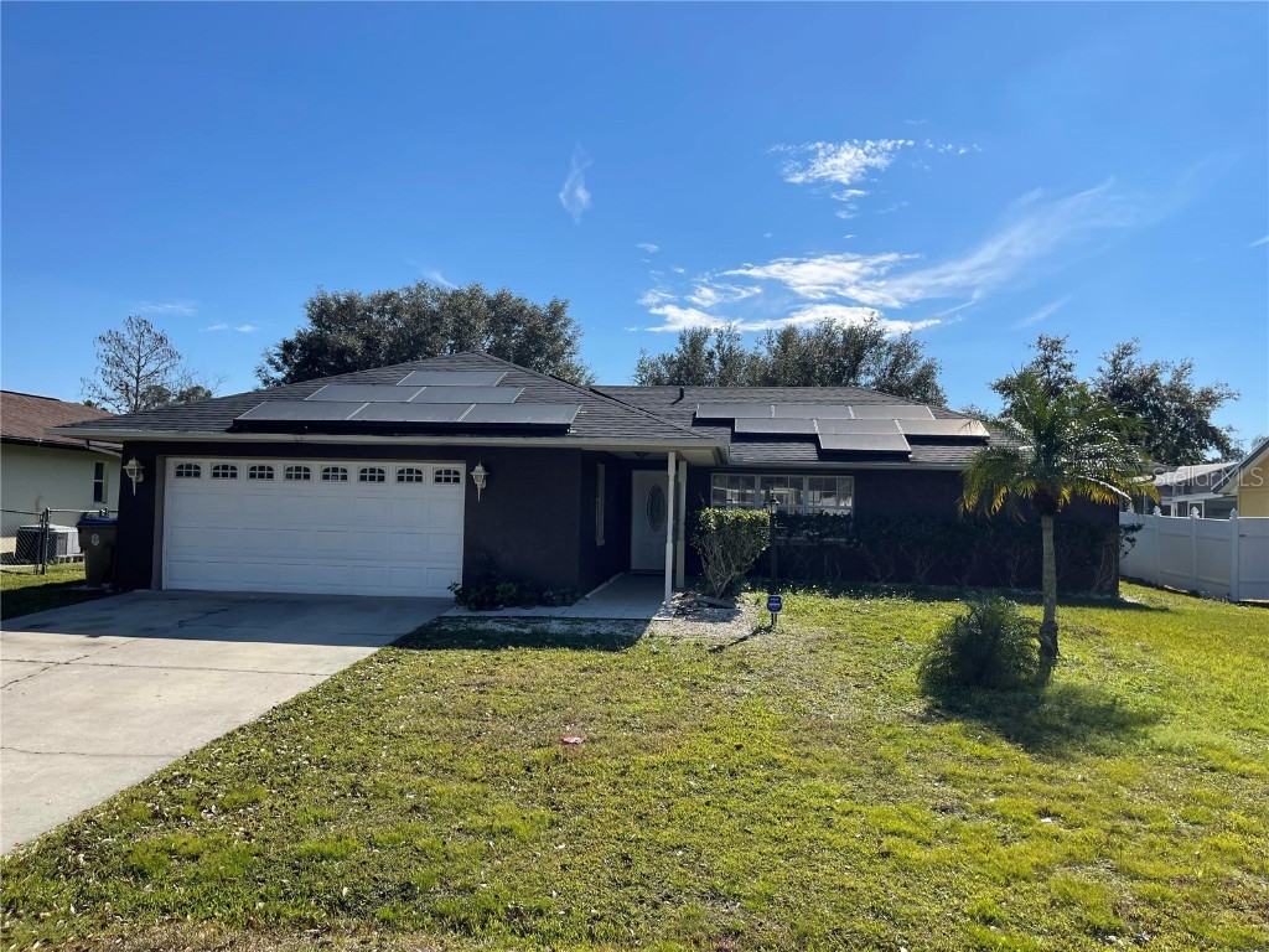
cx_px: 634
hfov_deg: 69.4
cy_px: 476
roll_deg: -1.5
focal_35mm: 25
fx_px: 916
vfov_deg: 54.9
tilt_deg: +0.2
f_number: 1.6
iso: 32
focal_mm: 5.1
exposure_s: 1/5376
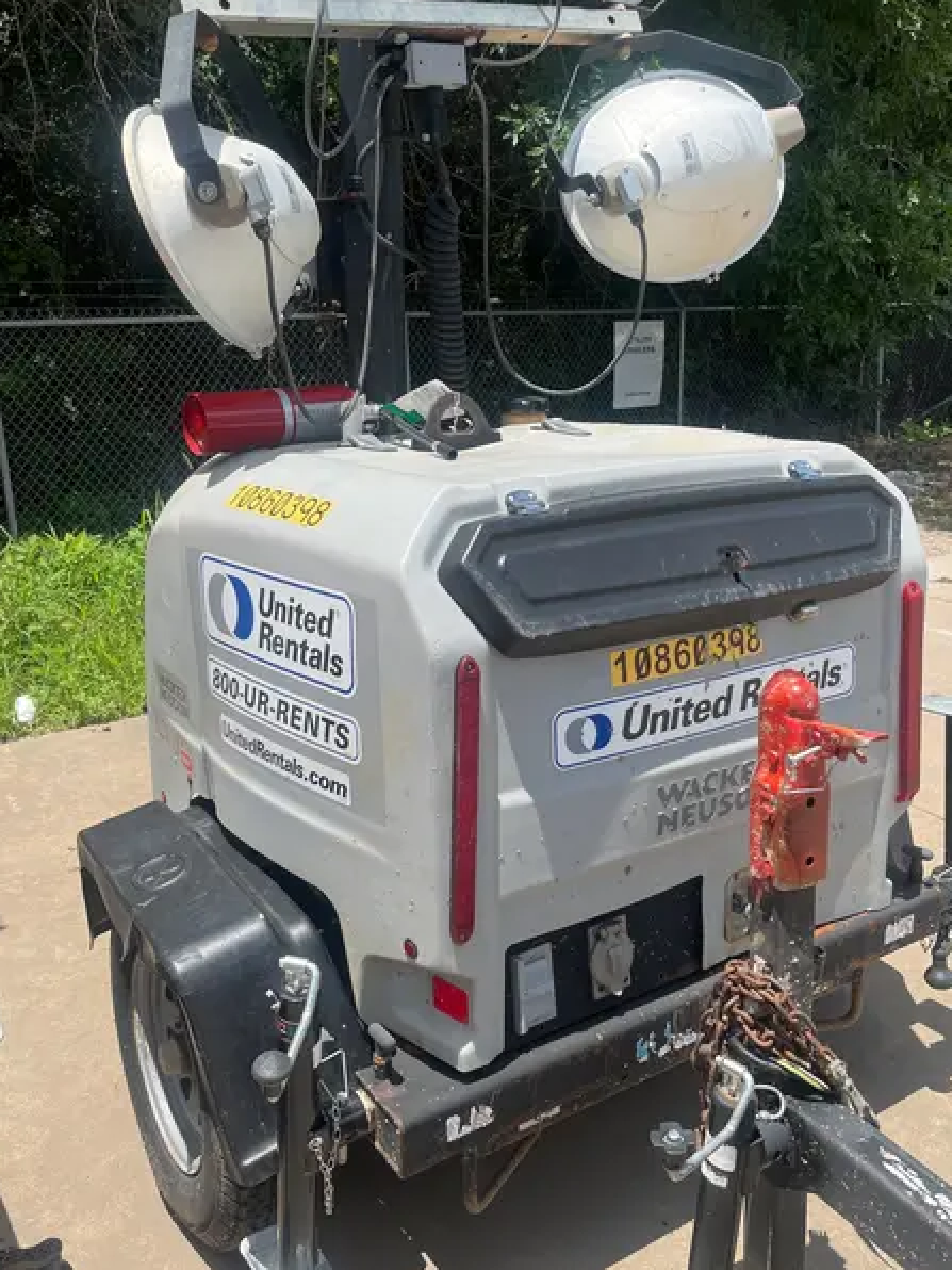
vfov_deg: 56.7
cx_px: 483
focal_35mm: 32
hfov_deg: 44.2
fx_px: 1173
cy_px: 576
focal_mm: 5.1
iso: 50
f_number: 1.6
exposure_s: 1/2571
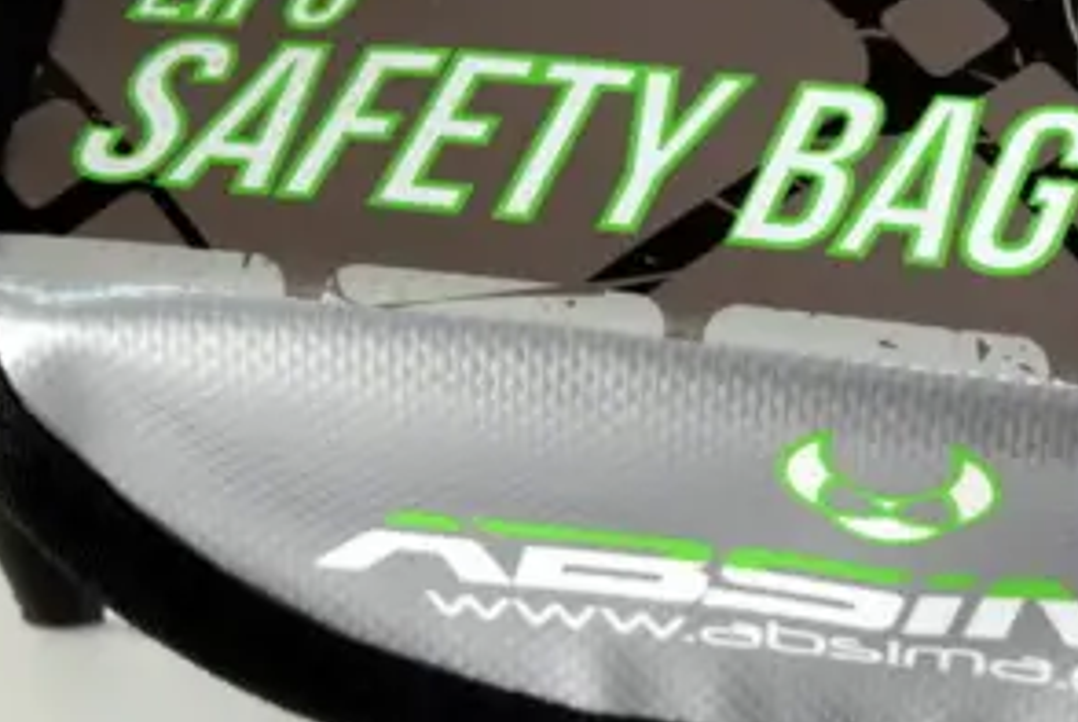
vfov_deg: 12.8
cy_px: 357
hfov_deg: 18.9
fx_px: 3209
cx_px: 869
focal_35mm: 107
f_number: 5.6
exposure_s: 1/125
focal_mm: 35
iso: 220
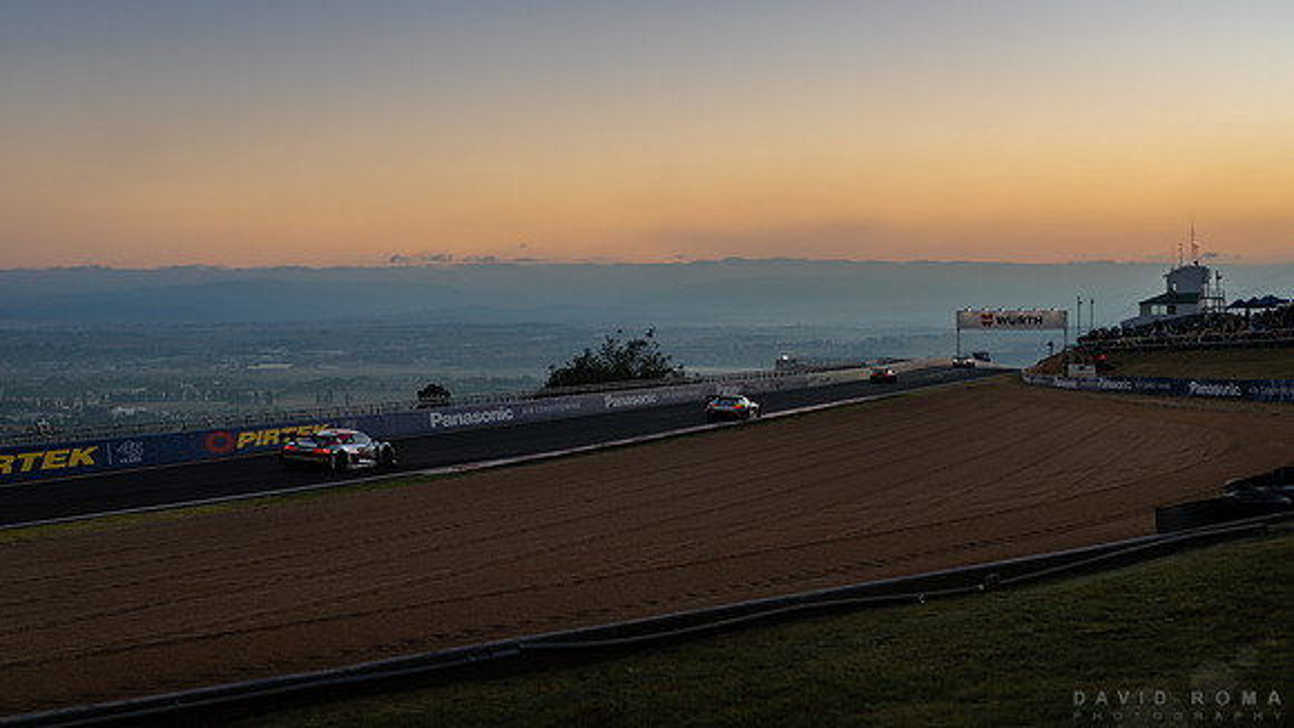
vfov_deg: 23.0
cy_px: 295
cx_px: 538
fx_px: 1785
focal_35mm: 52
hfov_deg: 39.7
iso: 100
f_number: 2.2
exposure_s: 1/500
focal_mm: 35
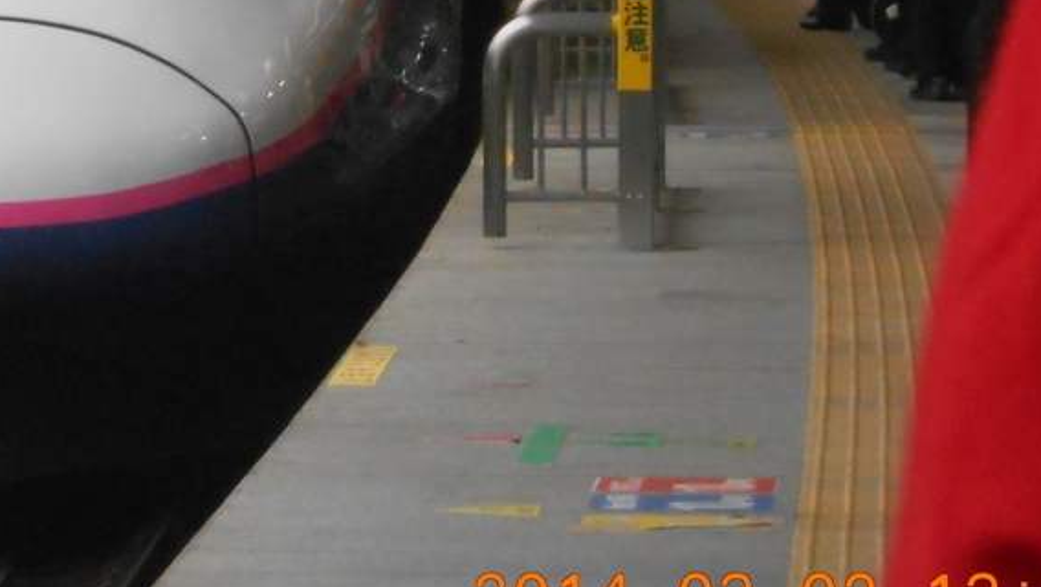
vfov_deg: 3.4
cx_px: 156
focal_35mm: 359
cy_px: -48
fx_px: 9913
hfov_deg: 6.0
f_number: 6.5
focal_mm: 27.6
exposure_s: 1/125
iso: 640
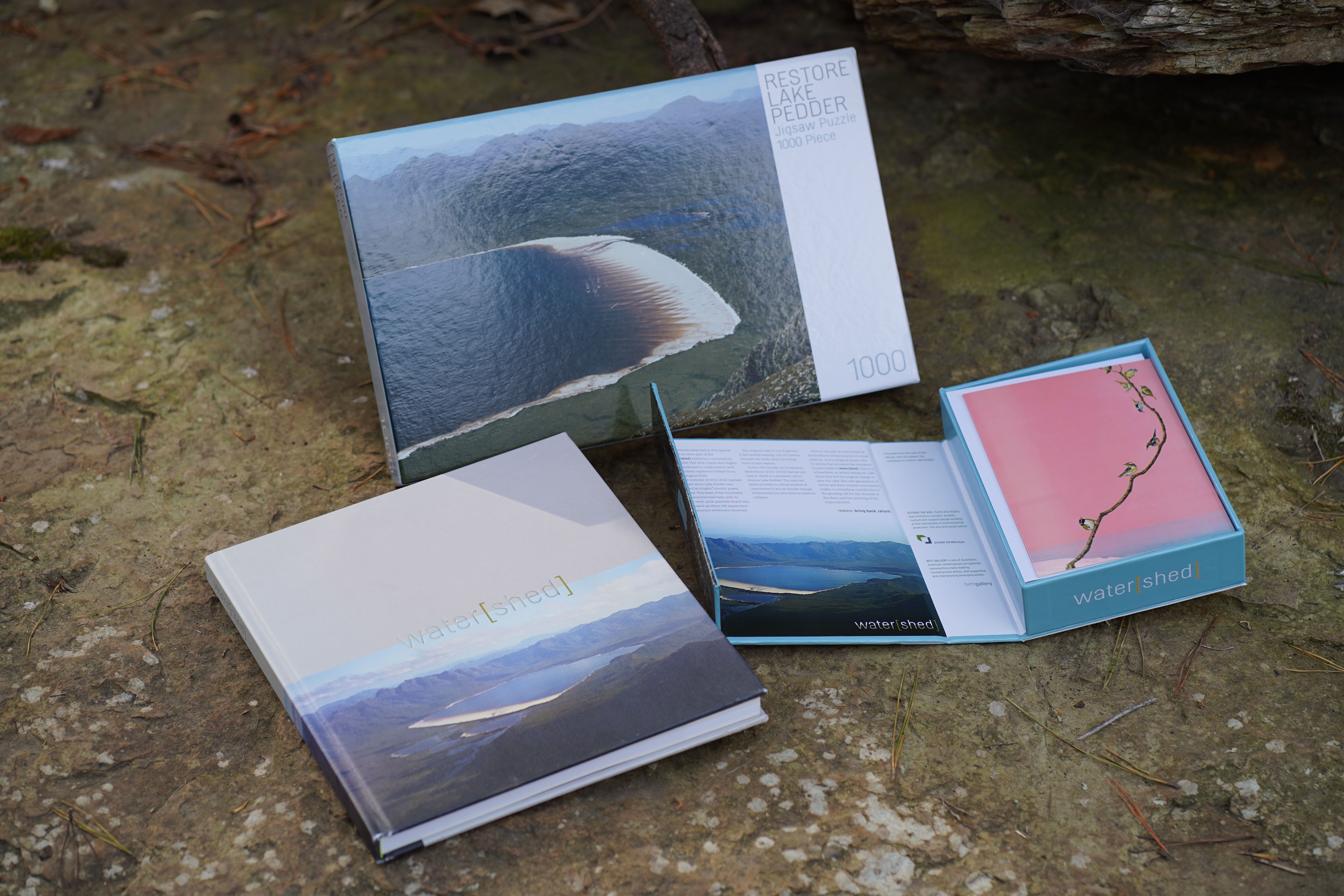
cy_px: 448
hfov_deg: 23.9
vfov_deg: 16.1
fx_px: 3173
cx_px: 672
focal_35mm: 85
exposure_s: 1/160
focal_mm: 85
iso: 100
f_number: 4
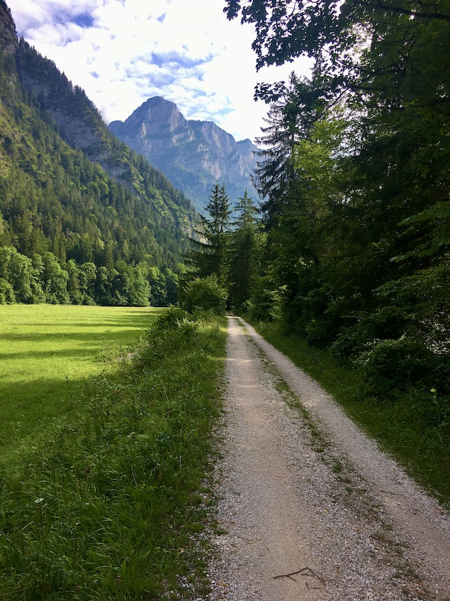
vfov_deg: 61.7
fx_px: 503
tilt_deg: +0.6
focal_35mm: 29
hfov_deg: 48.2
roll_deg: -2.1
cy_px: 300
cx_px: 225
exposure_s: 1/818
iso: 25
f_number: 2.2
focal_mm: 4.15
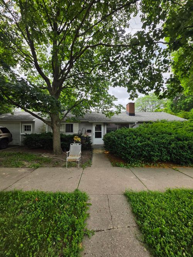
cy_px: 128
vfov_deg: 106.2
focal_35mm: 13
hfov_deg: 89.9
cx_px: 96
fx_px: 97
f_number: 1.9
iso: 32
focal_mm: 2.2
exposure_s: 1/1108
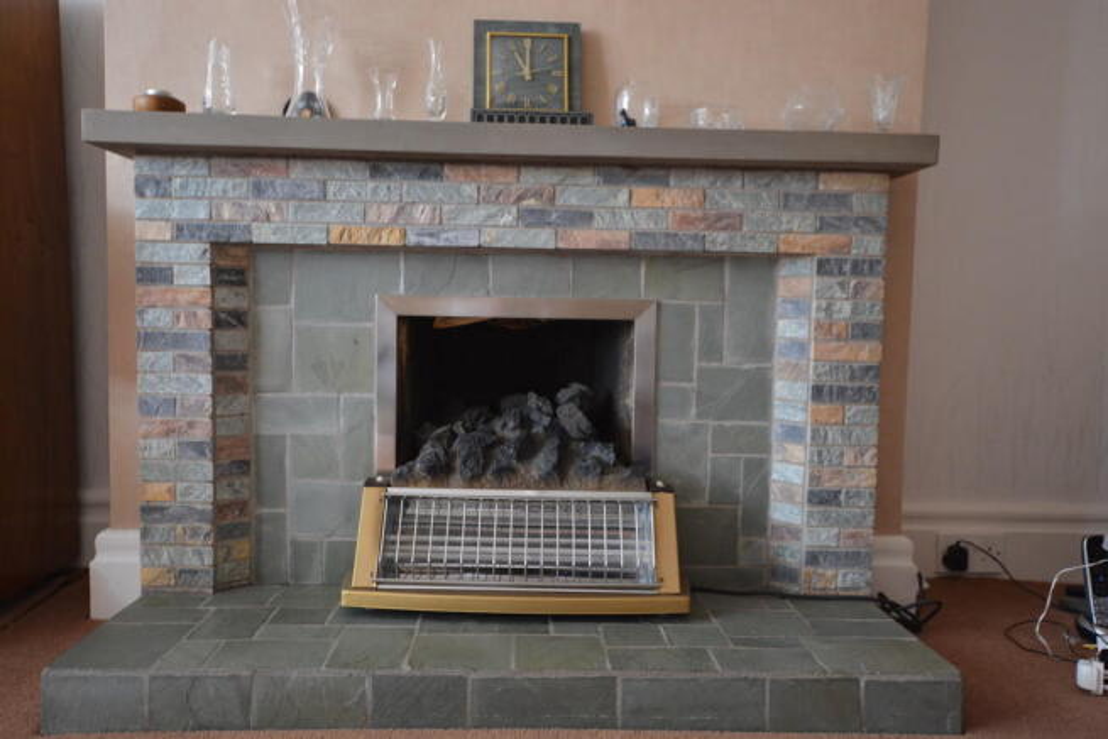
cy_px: 370
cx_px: 554
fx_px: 923
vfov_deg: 43.6
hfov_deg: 61.9
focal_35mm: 30
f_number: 3.5
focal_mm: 20
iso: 1250
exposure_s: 1/30
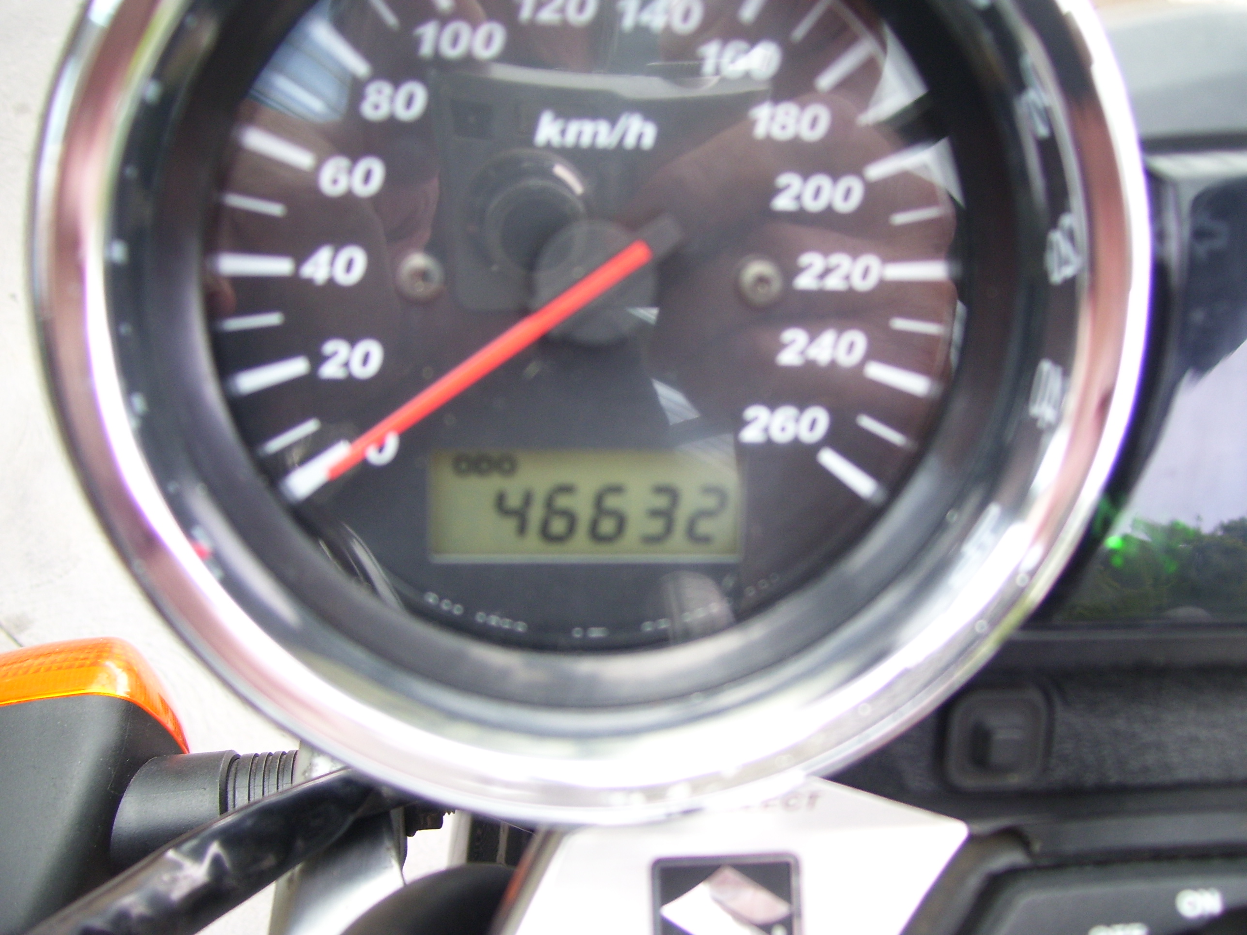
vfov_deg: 38.7
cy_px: 468
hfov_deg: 50.1
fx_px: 1333
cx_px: 624
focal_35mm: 37
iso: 80
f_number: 2.7
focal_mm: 6
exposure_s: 1/90
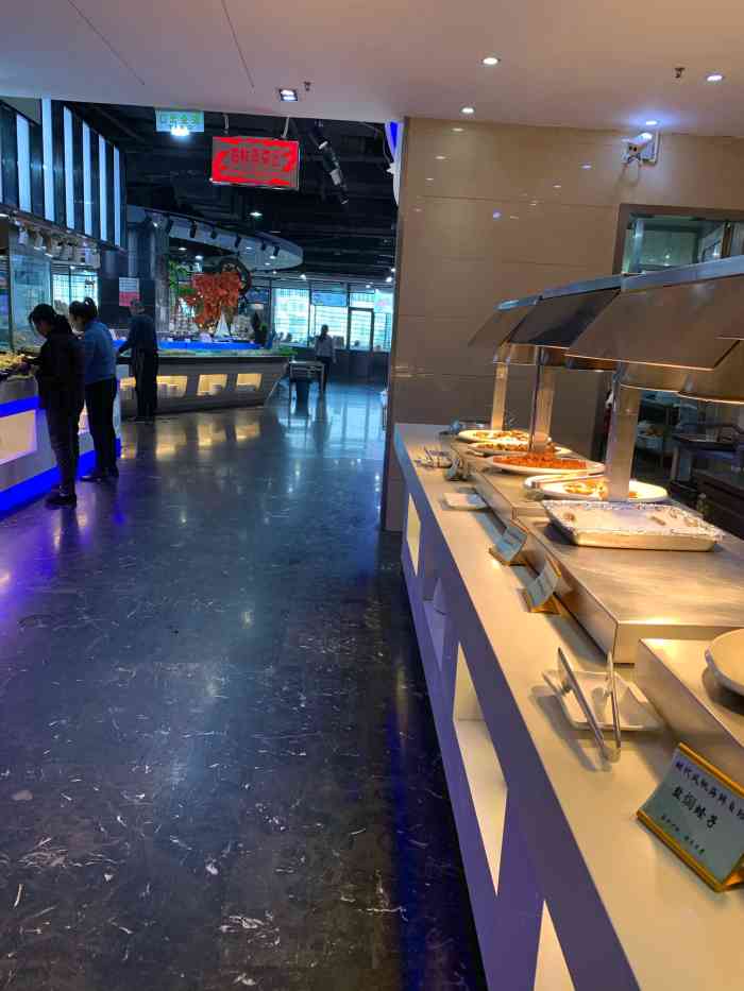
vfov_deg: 67.3
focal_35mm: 26
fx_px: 745
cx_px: 372
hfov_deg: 53.1
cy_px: 496
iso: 50
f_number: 1.8
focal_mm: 4.25
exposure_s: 1/50
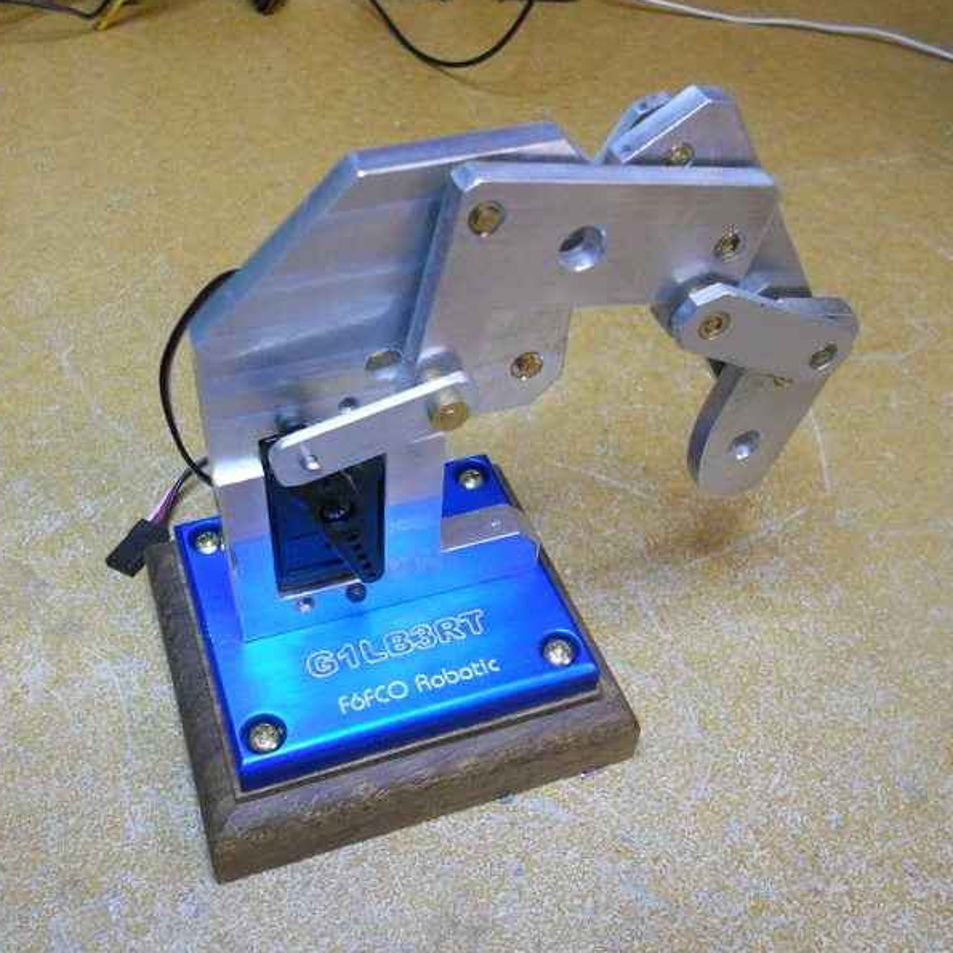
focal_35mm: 38
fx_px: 1184
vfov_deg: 43.9
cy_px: 474
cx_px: 440
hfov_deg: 43.8
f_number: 3.5
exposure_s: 1/30
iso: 400
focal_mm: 5.8
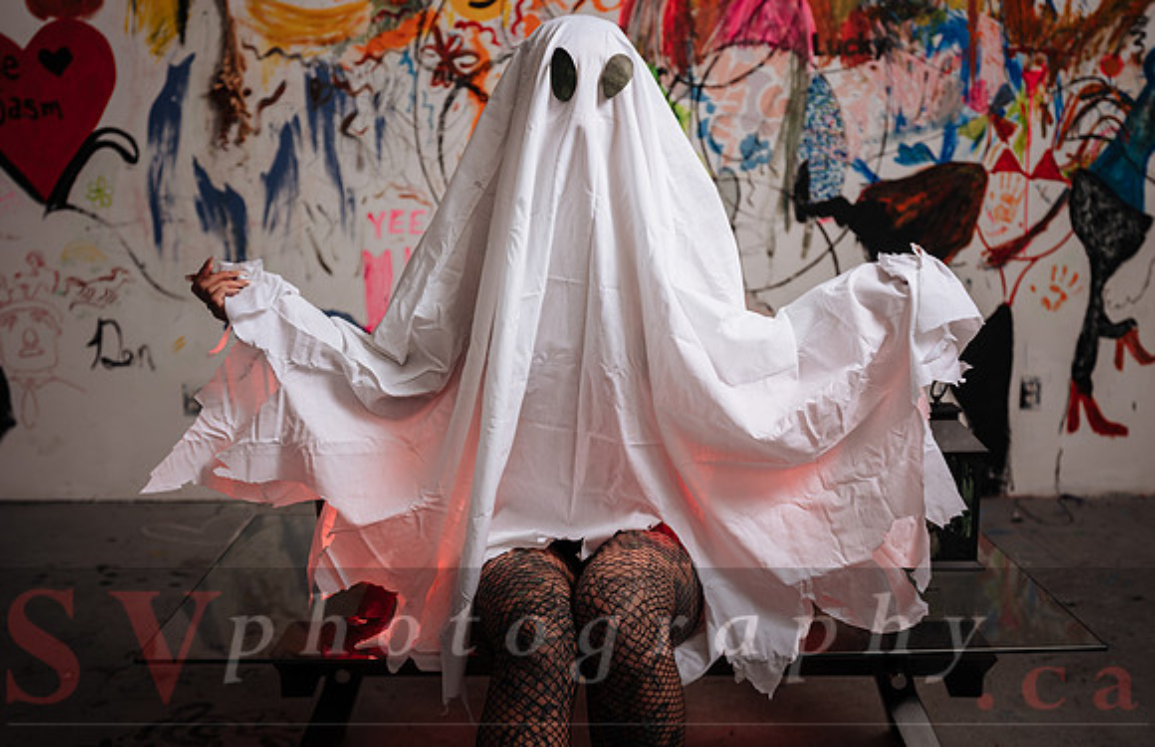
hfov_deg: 52.4
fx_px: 1173
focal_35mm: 37
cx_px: 578
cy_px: 370
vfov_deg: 35.3
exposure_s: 1/125
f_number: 4
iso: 100
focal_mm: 44
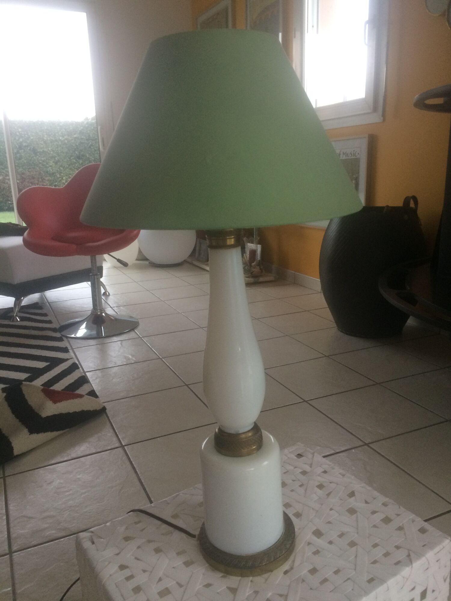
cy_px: 300
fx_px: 504
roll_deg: +0.5
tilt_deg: -17.7
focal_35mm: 29
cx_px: 226
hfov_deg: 48.2
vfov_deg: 61.7
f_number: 2.2
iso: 125
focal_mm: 4.15
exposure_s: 1/33
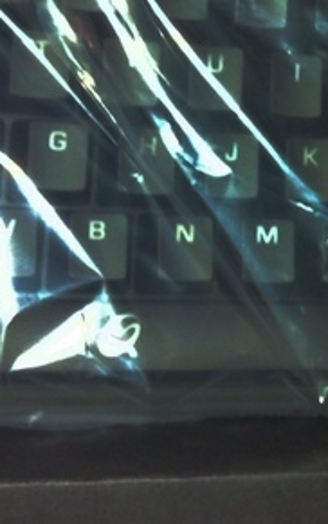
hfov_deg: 12.5
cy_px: 88
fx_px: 1458
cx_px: 393
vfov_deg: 20.1
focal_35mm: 102
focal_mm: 3.85
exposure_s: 1/15
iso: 200
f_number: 2.8
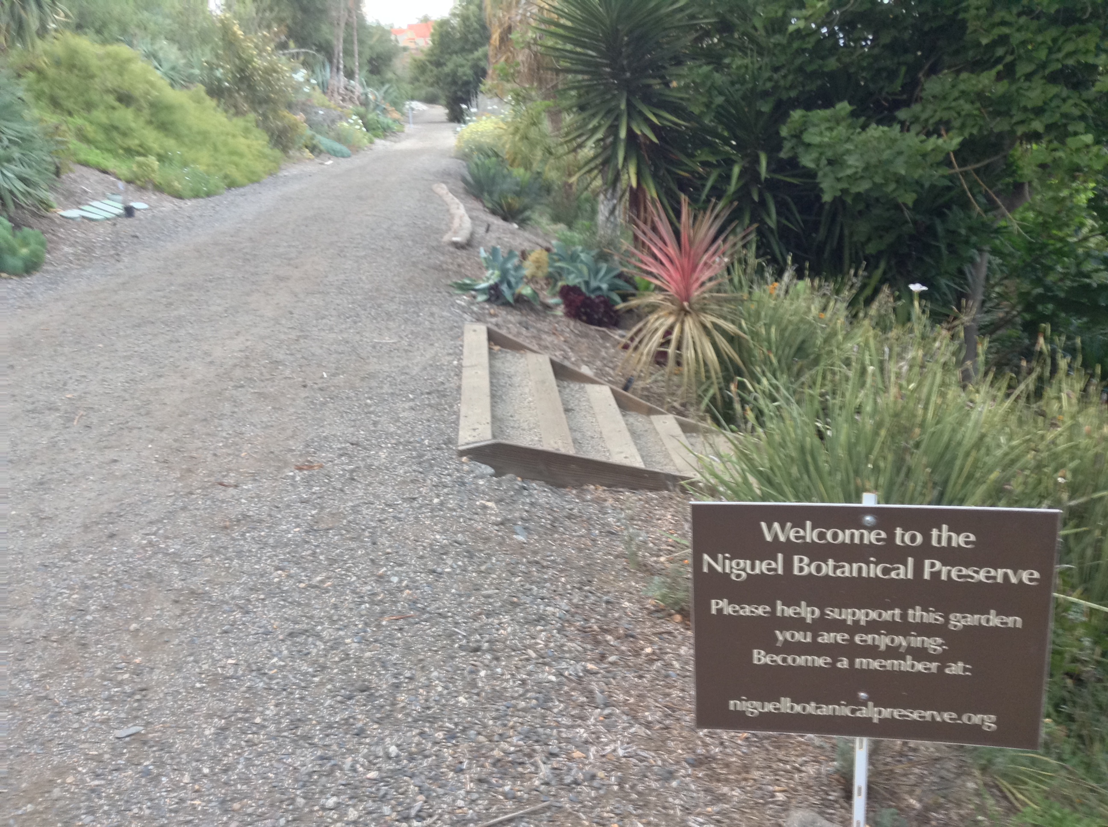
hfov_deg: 55.4
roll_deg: +1.5
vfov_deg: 42.8
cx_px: 554
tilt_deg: -17.4
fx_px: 1055
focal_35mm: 33
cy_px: 414
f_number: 2.4
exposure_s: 1/24
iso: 80
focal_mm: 3.3
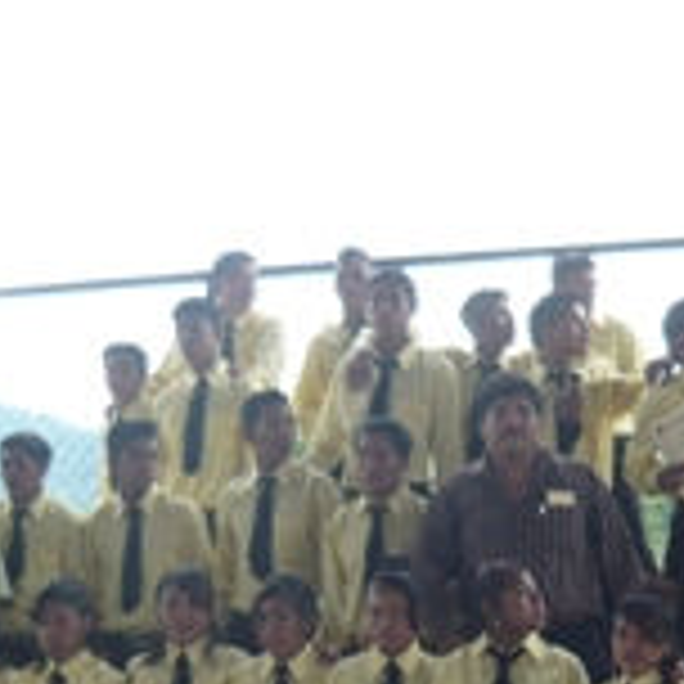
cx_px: 374
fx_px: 1923
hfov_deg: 20.2
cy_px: 657
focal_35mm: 86
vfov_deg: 19.7
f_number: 2.8
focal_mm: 5.5
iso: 100
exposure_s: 1/250
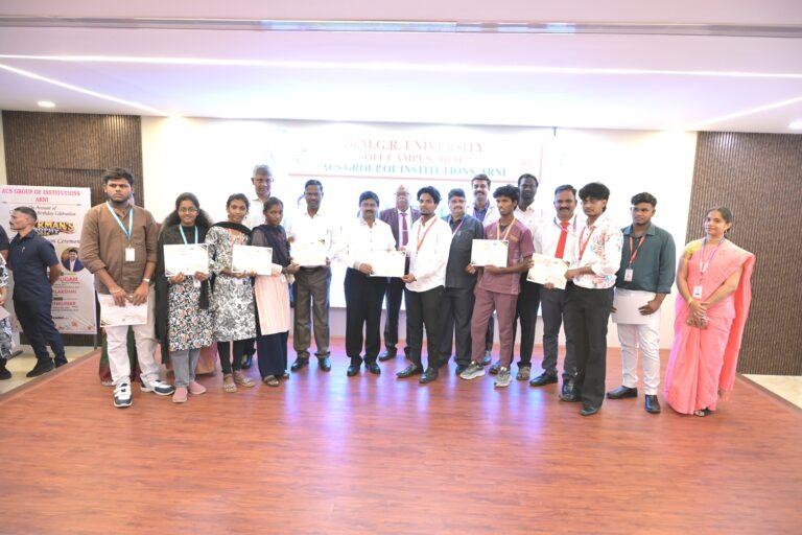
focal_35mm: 24
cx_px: 401
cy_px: 268
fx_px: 535
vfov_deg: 53.1
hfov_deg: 73.7
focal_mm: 24
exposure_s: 1/100
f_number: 5
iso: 4000
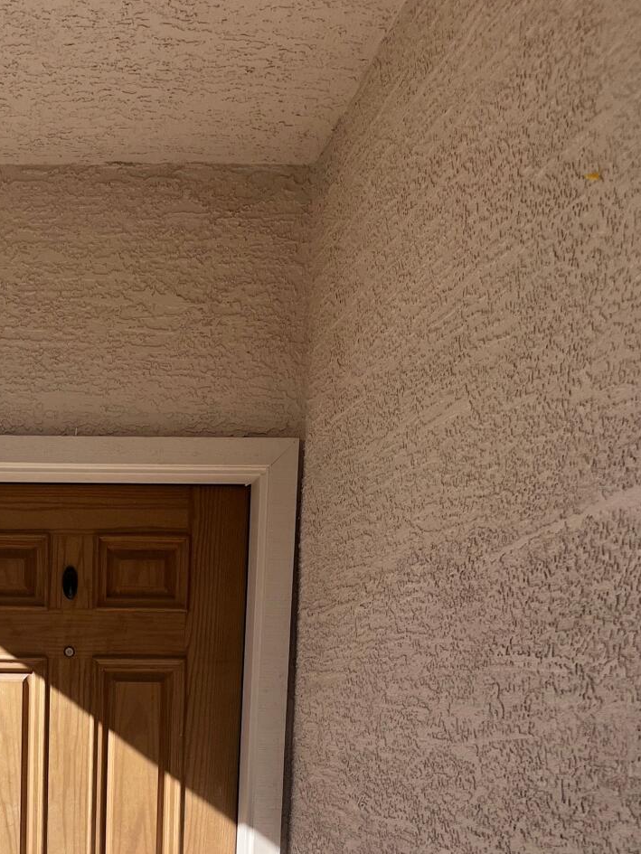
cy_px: 883
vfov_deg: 31.8
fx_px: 1358
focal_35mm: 55
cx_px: 4
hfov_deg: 25.3
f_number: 1.6
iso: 50
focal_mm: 5.1
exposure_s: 1/6897
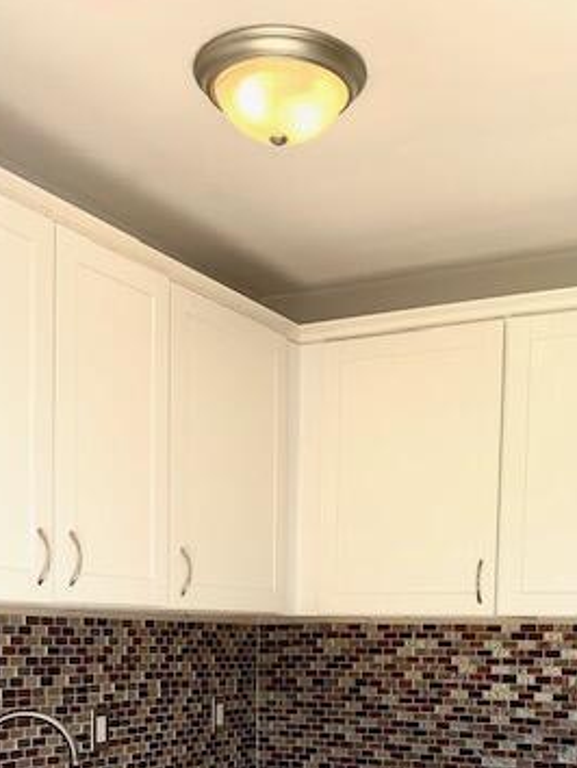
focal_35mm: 47
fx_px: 1043
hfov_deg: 30.9
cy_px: 679
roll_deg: -0.5
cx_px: 321
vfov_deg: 37.9
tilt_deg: -1.8
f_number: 1.8
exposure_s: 1/215
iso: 25
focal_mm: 4.25
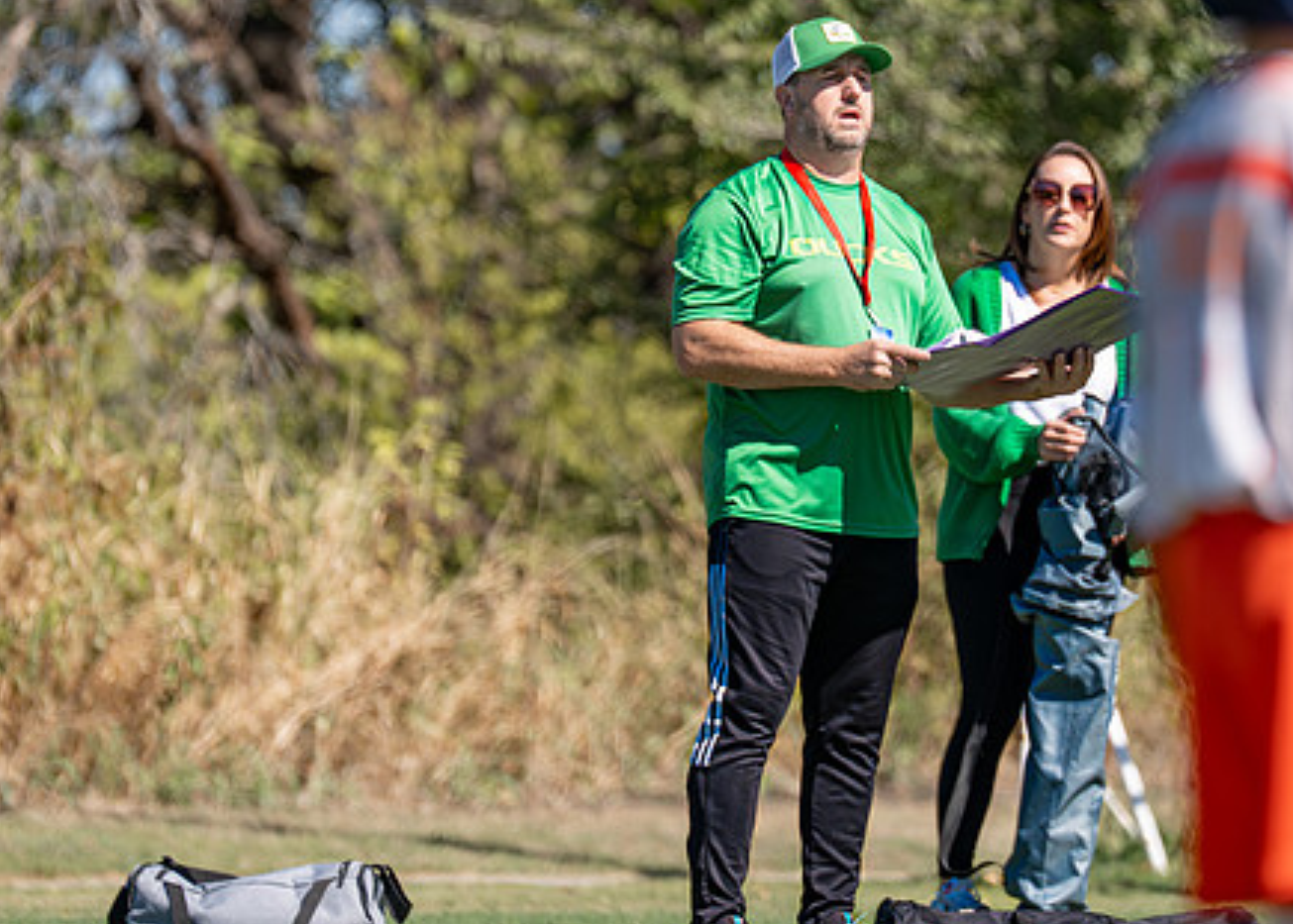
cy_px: 370
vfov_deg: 3.1
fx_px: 17118
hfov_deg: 4.3
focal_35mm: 466
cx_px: 775
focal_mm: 200
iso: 200
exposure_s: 1/4000
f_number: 2.8
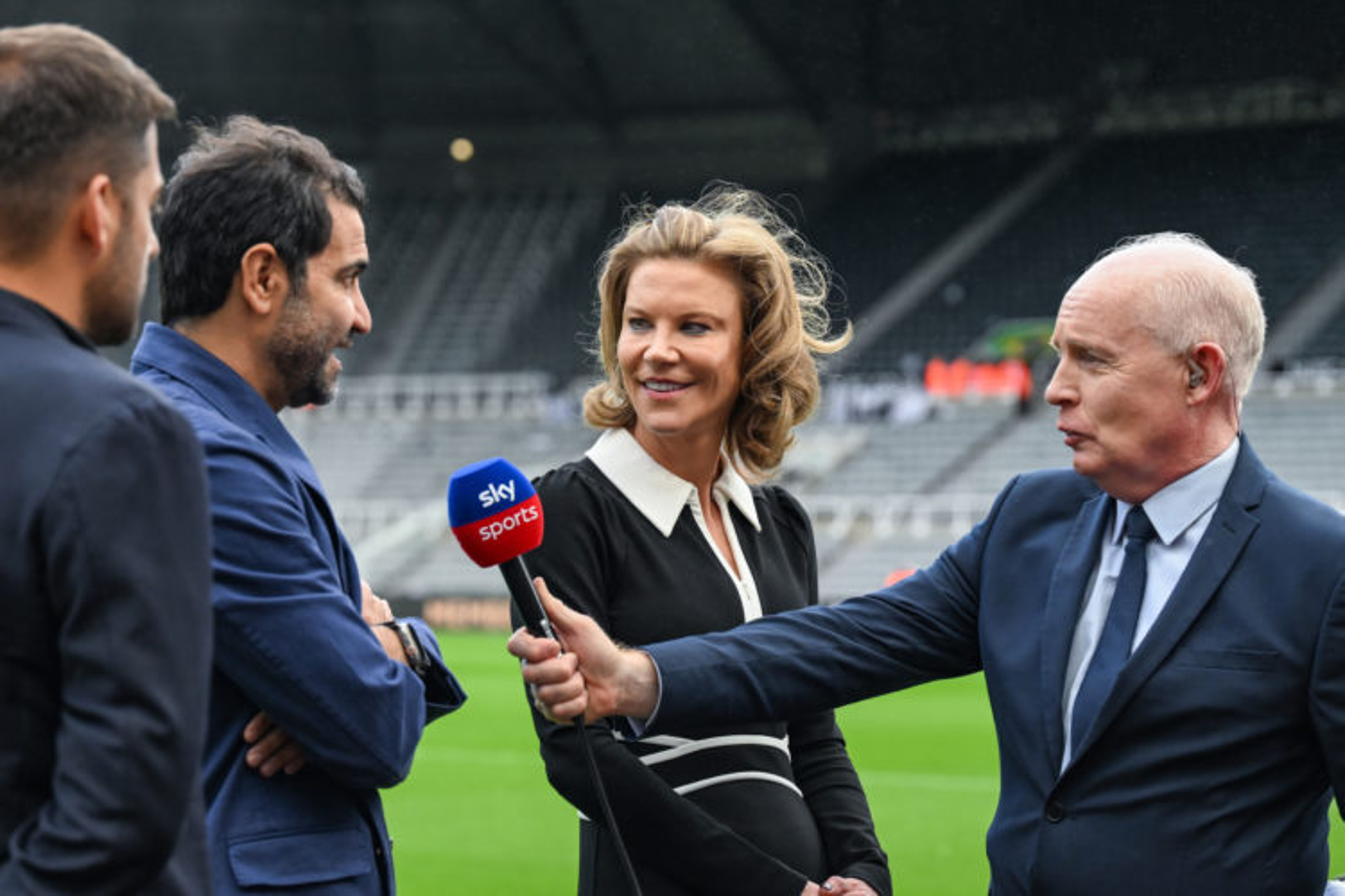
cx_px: 672
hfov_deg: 19.5
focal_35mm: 105
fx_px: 3923
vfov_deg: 13.0
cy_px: 448
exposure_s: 1/2000
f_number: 3.2
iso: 800
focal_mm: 70
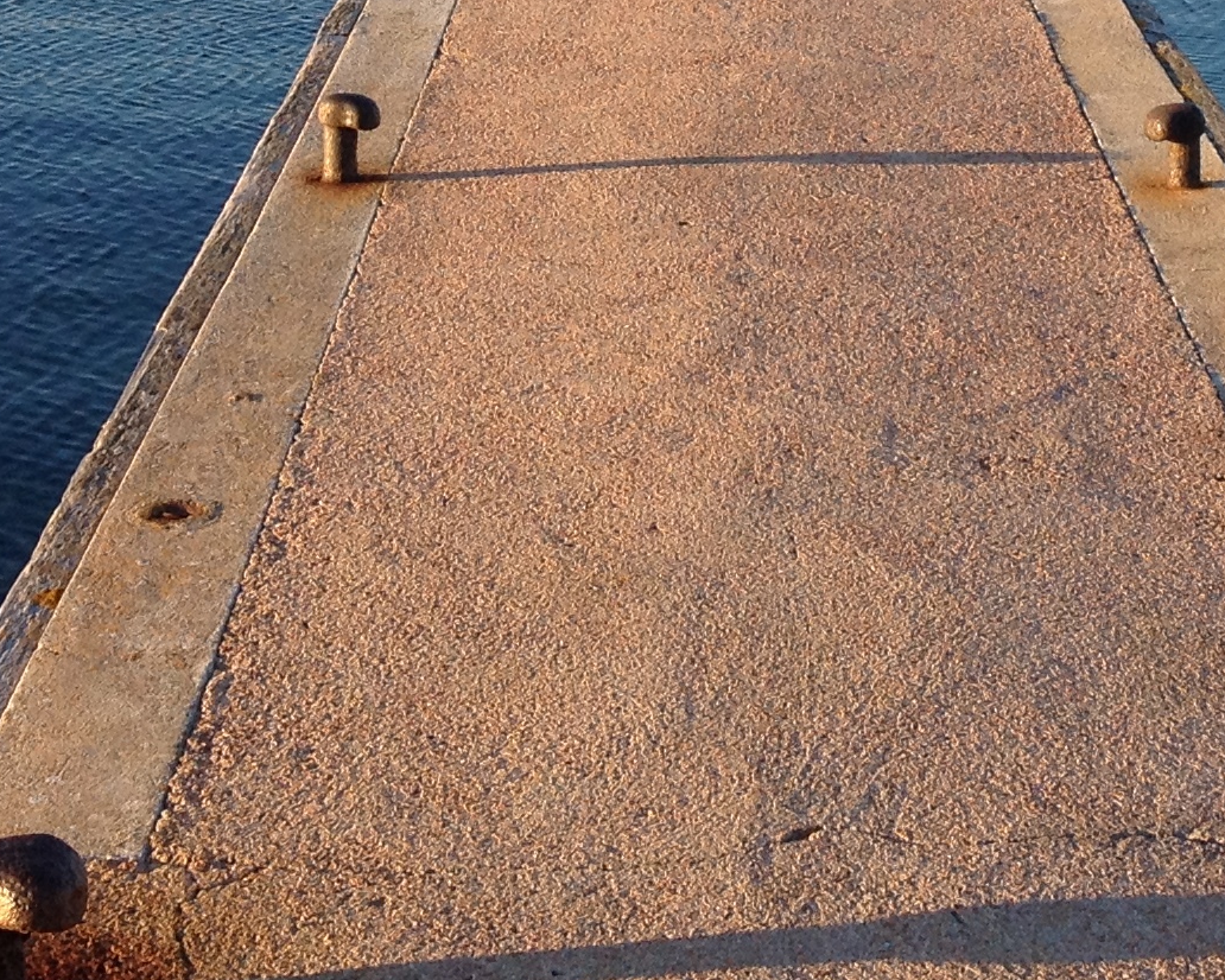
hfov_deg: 17.8
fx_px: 3916
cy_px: -292
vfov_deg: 13.7
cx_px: 756
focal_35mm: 108
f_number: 2.4
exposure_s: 1/531
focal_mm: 4.28
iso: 64
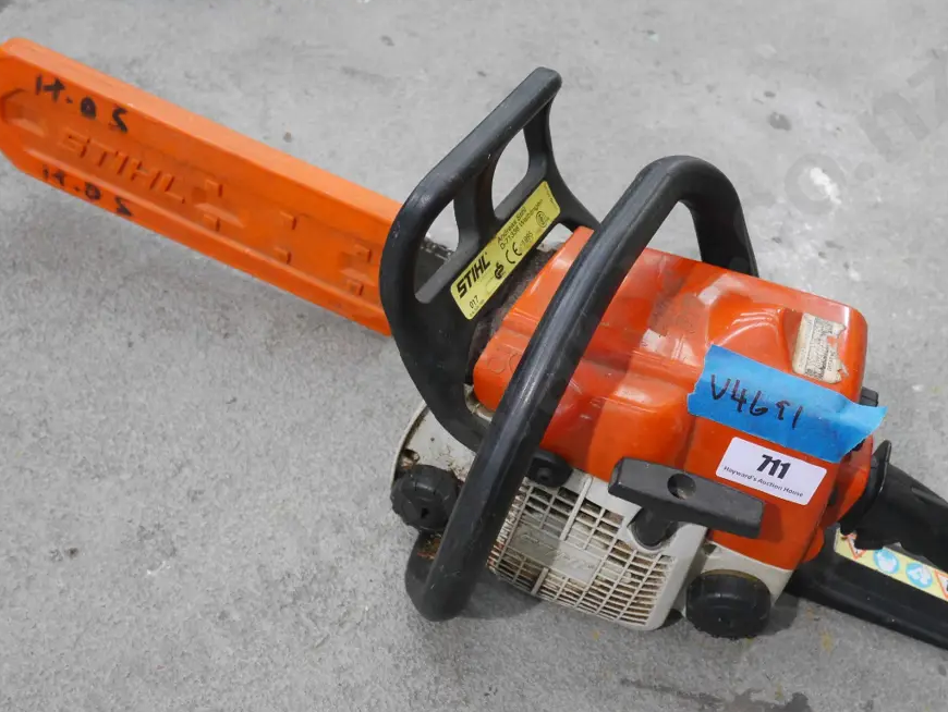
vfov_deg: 35.9
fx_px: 1096
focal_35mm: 40
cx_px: 513
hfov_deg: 46.7
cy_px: 409
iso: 3200
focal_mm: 17
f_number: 4.1
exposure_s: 1/50
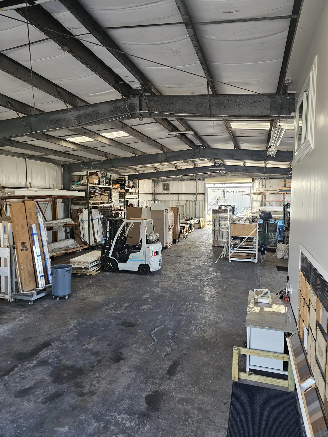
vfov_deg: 71.6
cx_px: 160
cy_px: 221
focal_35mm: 24
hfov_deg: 56.8
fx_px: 303
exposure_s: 1/359
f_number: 1.7
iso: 200
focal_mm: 6.3
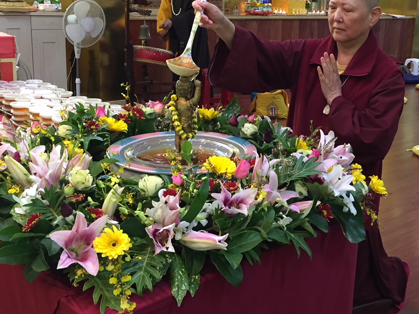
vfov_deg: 29.1
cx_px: 297
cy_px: 135
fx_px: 605
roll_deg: -4.9
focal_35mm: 50
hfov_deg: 37.5
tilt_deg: -15.3
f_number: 2.2
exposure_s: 1/33
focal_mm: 4.15
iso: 160
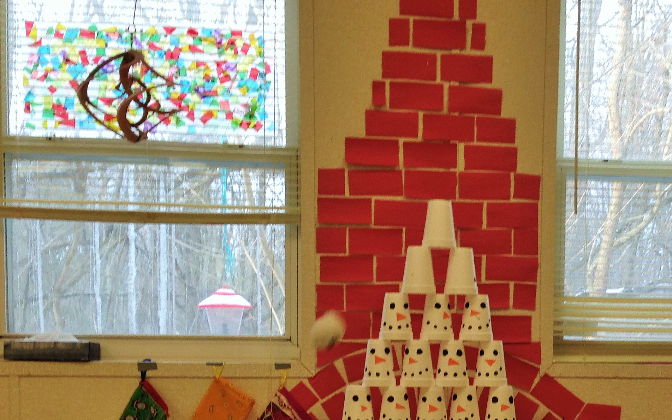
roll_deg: -0.7
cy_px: 402
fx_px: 1099
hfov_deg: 33.4
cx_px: 493
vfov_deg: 21.0
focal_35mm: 60
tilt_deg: -4.9
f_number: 2.4
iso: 50
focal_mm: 4.12
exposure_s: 1/120
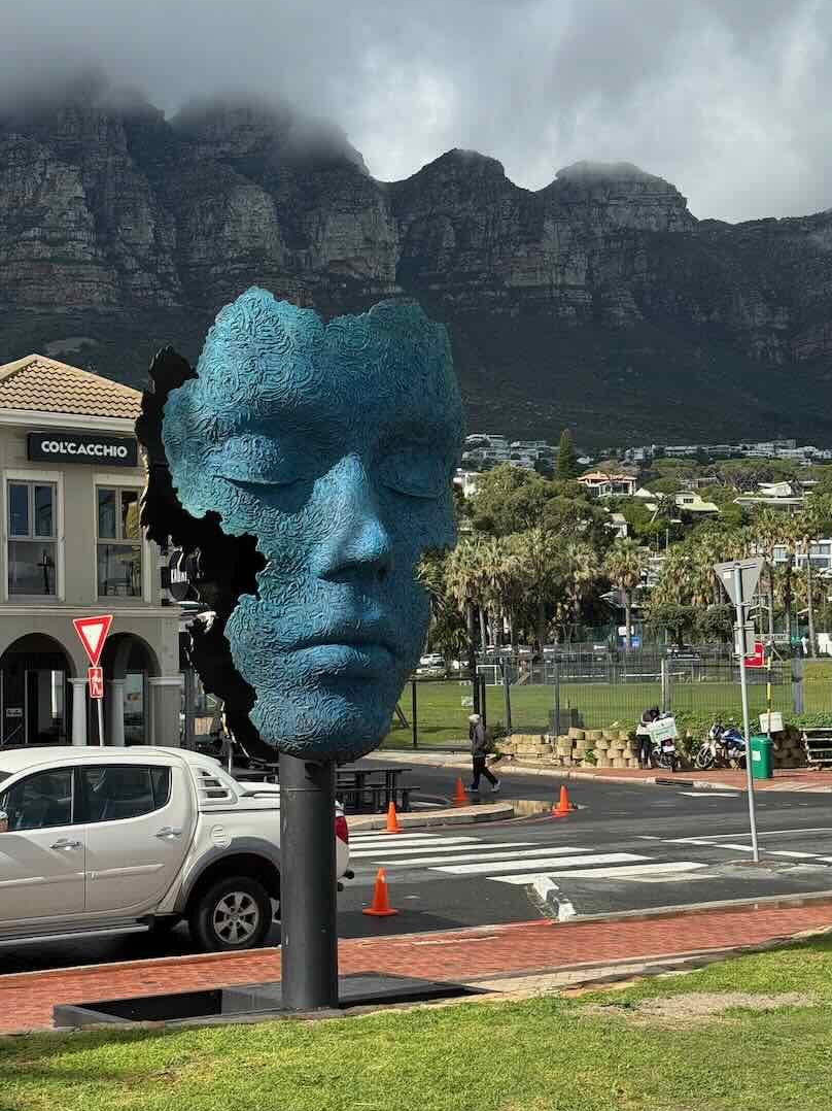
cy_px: 603
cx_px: 412
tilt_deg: +1.8
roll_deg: +1.2
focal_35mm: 57
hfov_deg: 25.6
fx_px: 1827
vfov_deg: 33.8
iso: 64
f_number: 1.78
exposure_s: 1/3096
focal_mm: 6.76
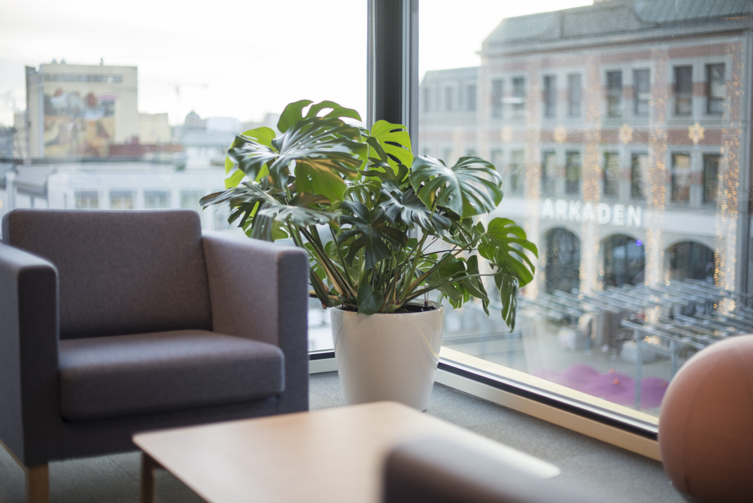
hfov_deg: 39.6
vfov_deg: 27.0
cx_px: 376
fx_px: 1046
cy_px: 252
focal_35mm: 50
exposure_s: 1/500
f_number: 1.4
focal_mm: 50
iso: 320
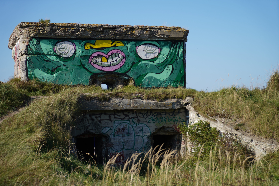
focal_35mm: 70
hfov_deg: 28.8
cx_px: 140
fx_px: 542
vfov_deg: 19.5
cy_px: 93
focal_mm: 70
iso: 50
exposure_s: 1/500
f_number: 4
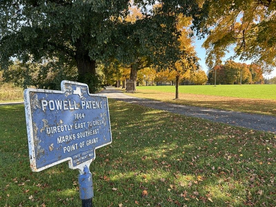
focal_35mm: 26
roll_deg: +0.9
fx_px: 207
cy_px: 104
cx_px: 138
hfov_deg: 67.3
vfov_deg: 53.1
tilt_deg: -6.6
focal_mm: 5.7
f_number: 1.5
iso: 50
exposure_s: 1/614
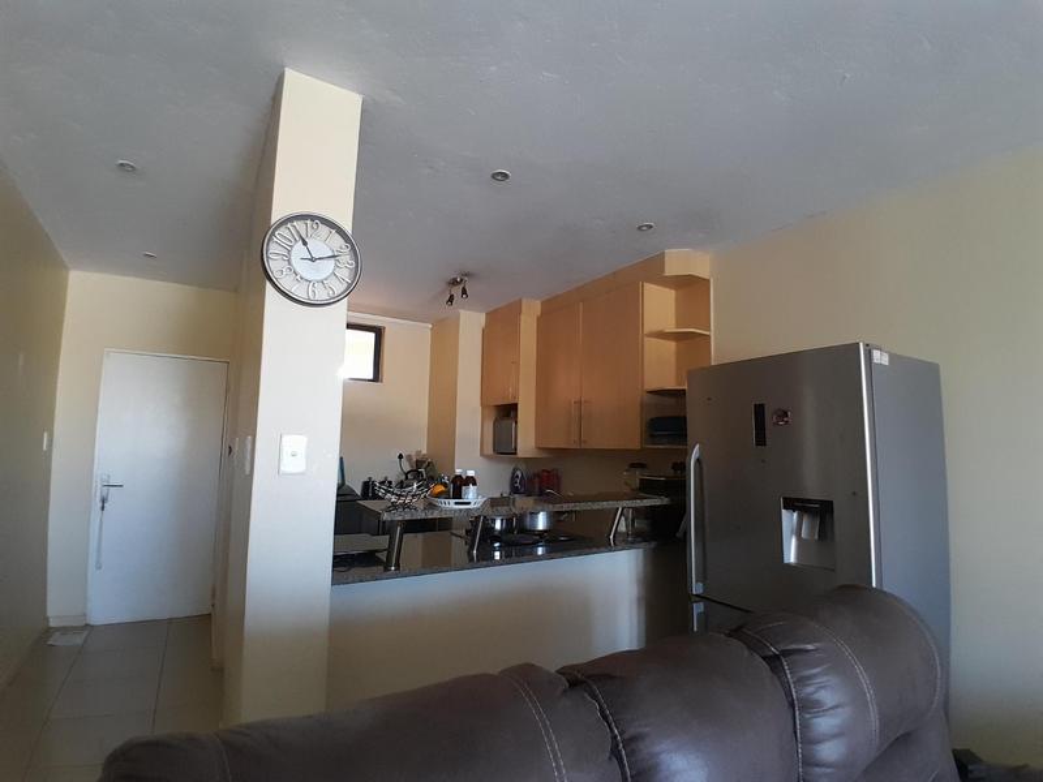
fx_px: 512
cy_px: 391
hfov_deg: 91.0
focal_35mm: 17
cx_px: 522
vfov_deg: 74.7
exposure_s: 1/25
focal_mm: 1.46
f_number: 2.2
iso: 250
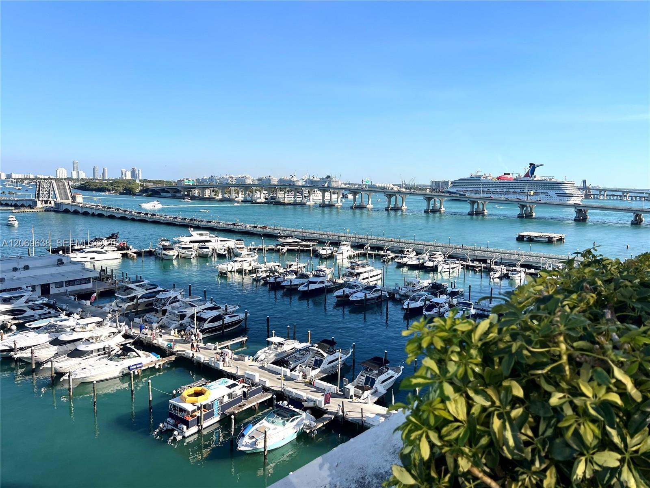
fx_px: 488
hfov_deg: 67.3
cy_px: 244
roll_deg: -0.7
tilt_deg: -8.2
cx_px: 325
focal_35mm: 26
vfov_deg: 53.1
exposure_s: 1/4444
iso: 50
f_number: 1.5
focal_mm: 5.7
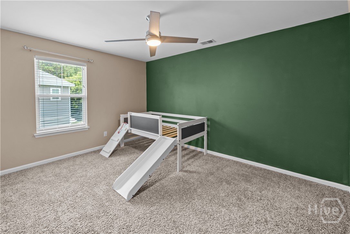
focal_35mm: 15
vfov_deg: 77.3
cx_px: 175
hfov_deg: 100.4
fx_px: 146
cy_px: 117
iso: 4000
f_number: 6.3
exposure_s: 1/30
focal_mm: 15
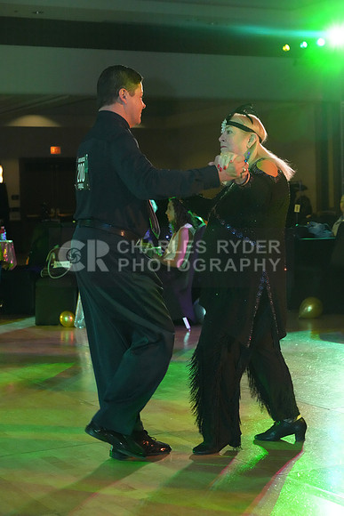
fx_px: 1017
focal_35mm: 71
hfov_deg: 19.2
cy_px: 258
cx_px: 172
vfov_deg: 28.4
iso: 10000
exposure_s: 1/250
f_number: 6.3
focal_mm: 71
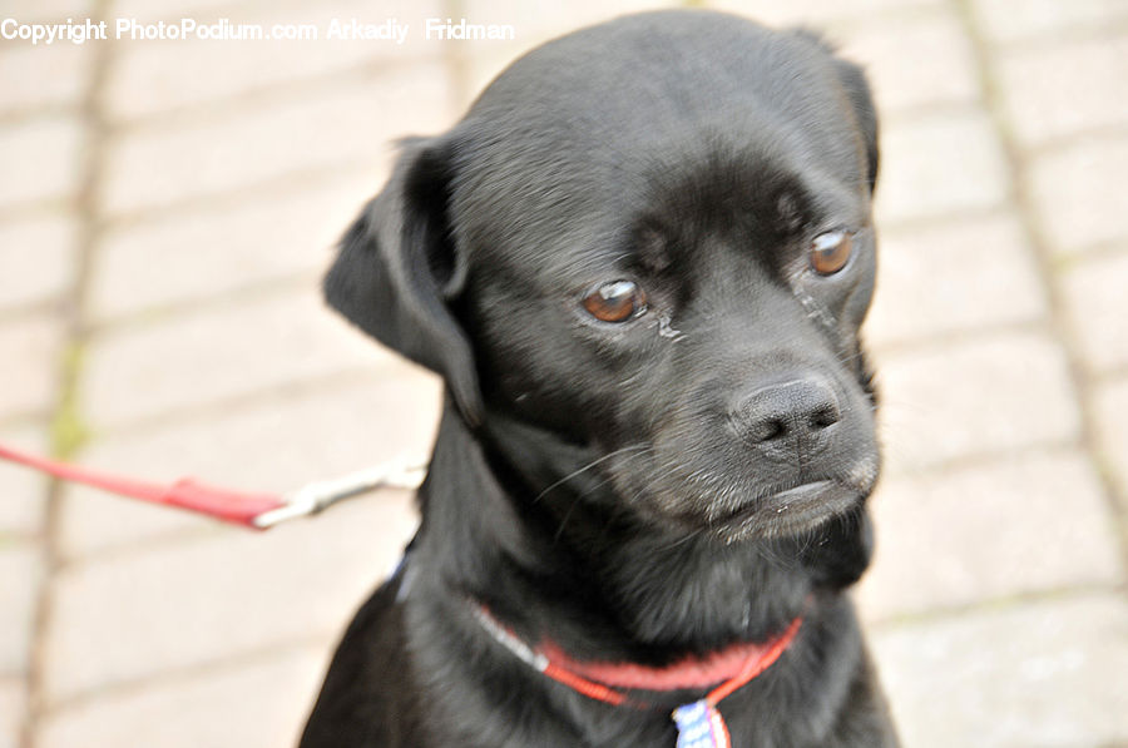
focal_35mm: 180
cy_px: 374
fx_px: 5631
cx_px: 564
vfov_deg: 7.6
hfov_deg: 11.4
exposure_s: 1/13
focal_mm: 120
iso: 200
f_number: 7.1
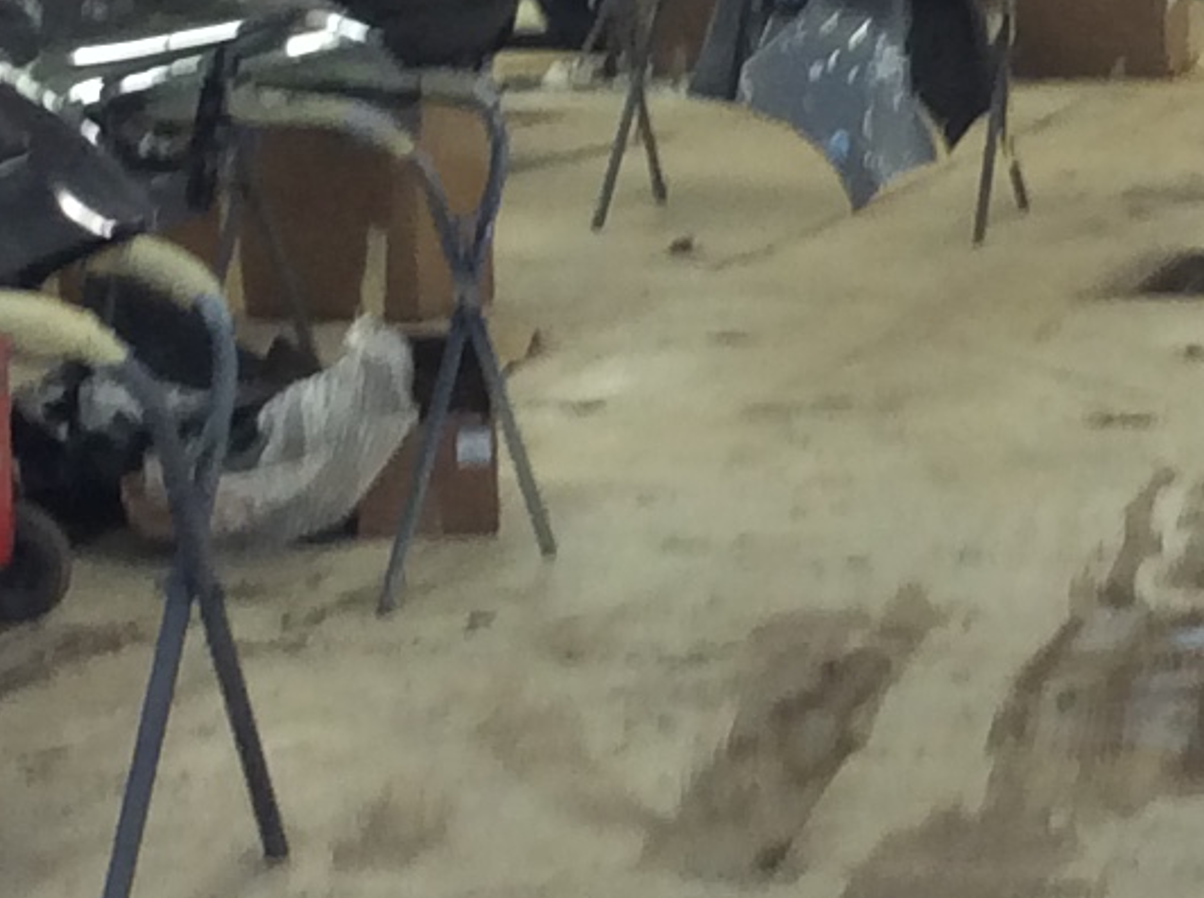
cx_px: 932
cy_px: 154
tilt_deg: -7.9
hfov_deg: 12.6
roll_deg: +0.0
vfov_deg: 9.5
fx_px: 5416
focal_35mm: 156
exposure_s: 1/24
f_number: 2.4
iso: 64
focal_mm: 3.3
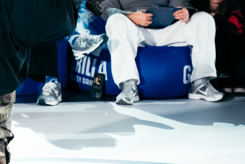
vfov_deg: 5.5
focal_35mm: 248
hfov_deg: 8.3
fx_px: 1688
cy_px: -23
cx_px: 13
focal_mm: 70
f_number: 2.8
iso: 3200
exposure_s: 1/800
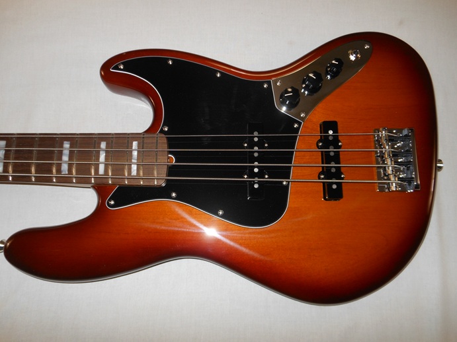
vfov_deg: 54.9
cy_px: 171
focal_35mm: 25
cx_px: 228
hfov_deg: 69.4
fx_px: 330
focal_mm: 4.5
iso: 80
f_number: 3.2
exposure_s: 1/25
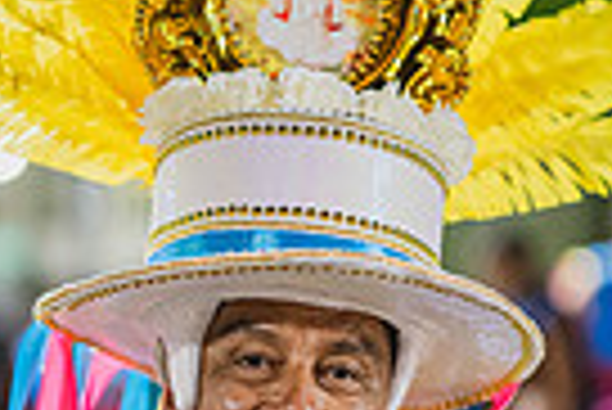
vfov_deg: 8.3
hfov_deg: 12.4
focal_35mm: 165
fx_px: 2808
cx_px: 243
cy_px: 419
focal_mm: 50
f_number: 1.2
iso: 2000
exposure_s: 1/250
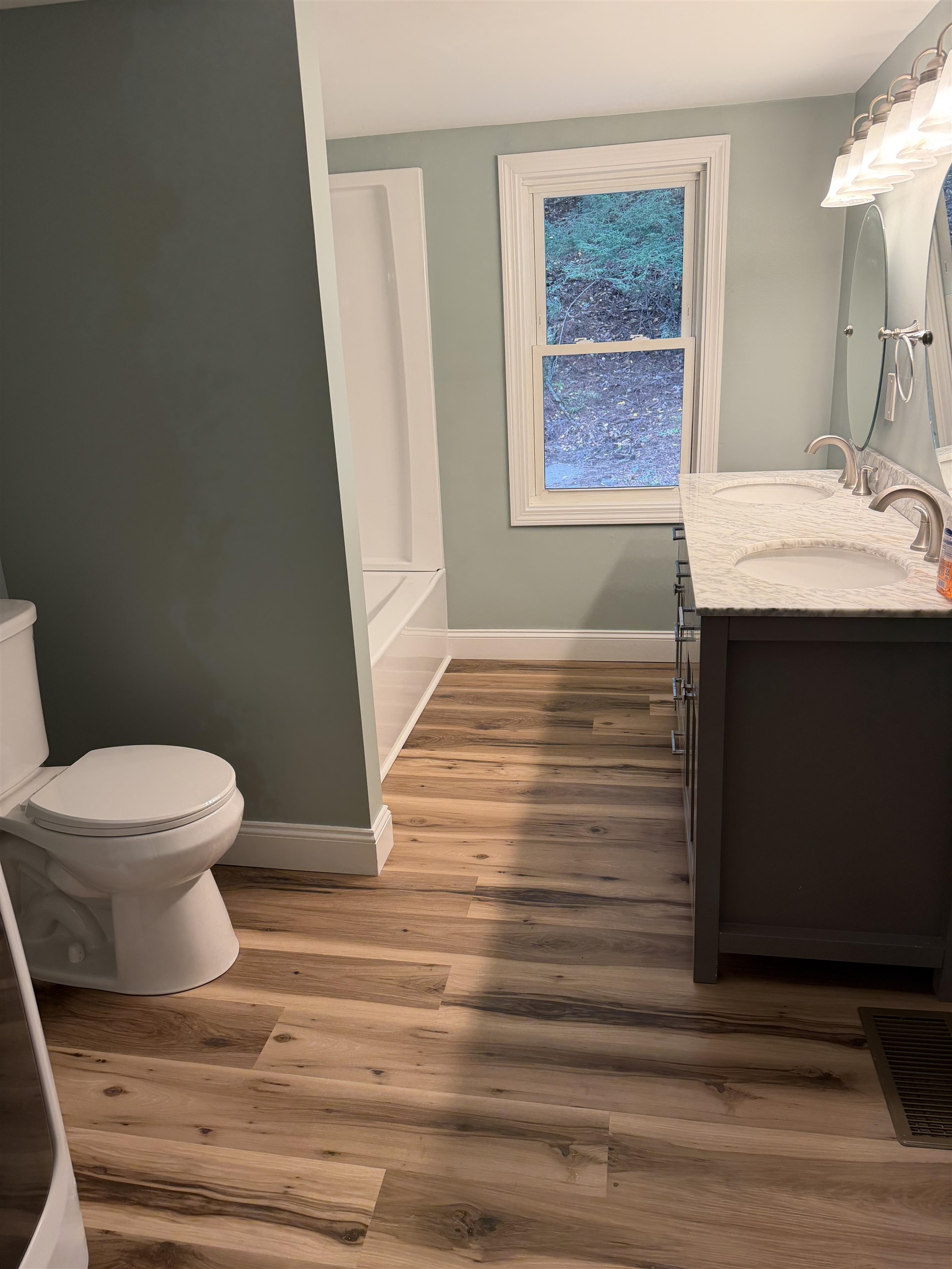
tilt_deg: -18.8
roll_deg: +2.8
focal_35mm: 24
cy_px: 634
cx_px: 476
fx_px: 880
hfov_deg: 56.8
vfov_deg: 71.6
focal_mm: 6.76
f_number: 1.78
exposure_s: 1/120
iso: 160
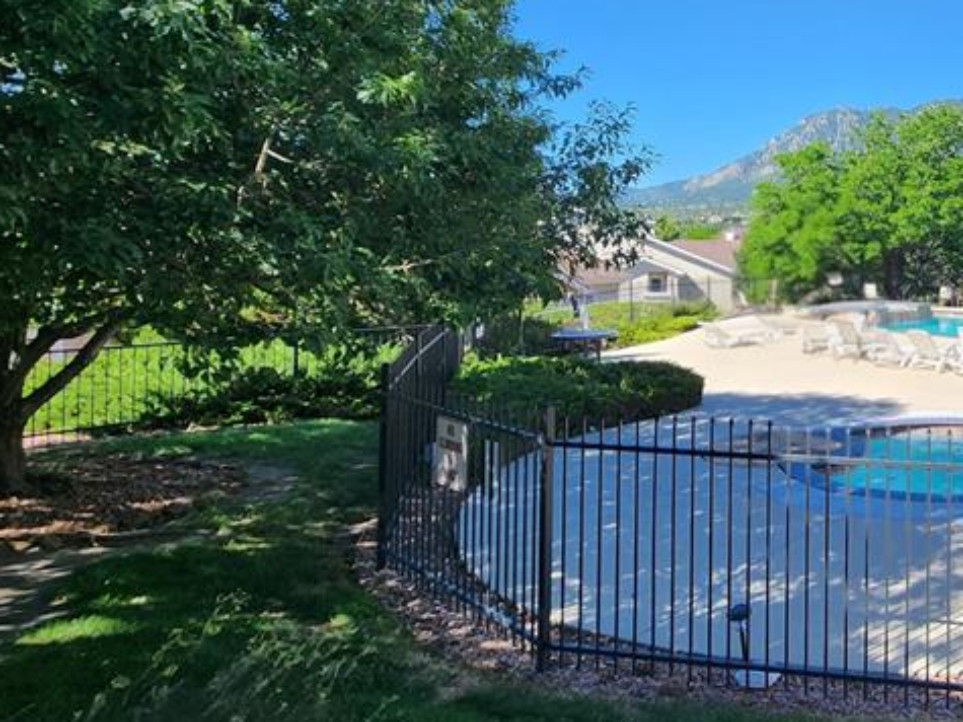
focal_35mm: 28
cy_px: 246
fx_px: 779
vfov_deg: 49.0
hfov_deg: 51.0
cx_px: 963
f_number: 2.2
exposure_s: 1/476
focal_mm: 1.74
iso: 32
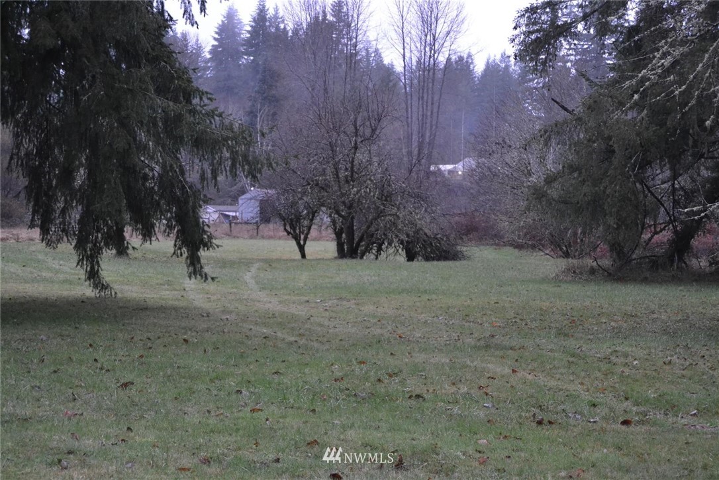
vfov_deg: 16.6
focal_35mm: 82
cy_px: 240
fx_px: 1648
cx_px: 360
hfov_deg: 24.6
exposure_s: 1/60
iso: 2800
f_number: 5.6
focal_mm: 55
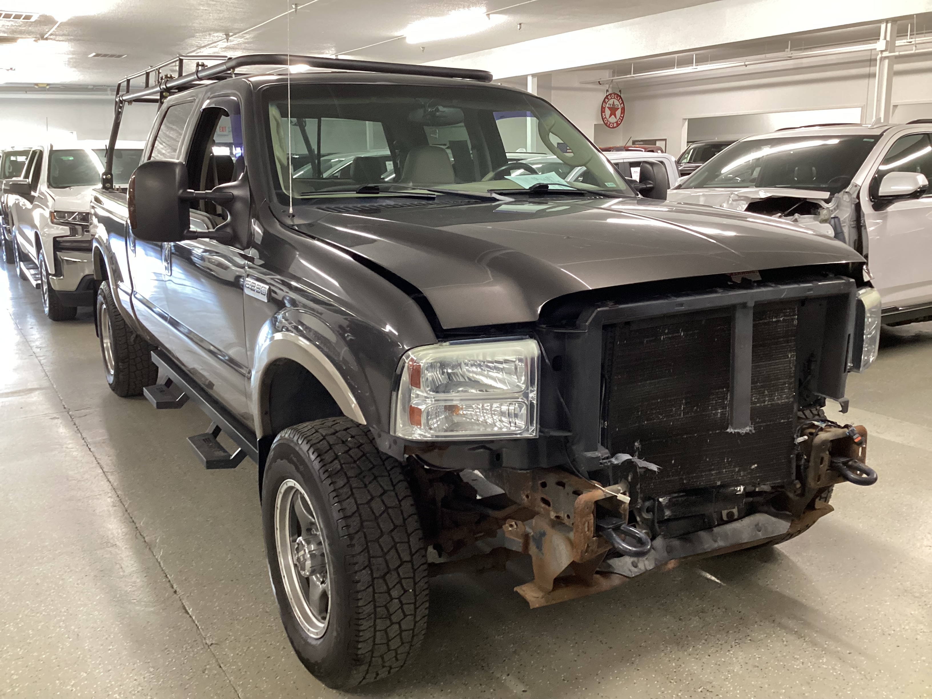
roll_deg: +0.1
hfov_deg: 58.4
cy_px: 350
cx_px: 466
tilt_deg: -15.9
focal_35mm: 31
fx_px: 835
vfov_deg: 45.4
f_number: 2.4
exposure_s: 1/40
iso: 320
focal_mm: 3.3
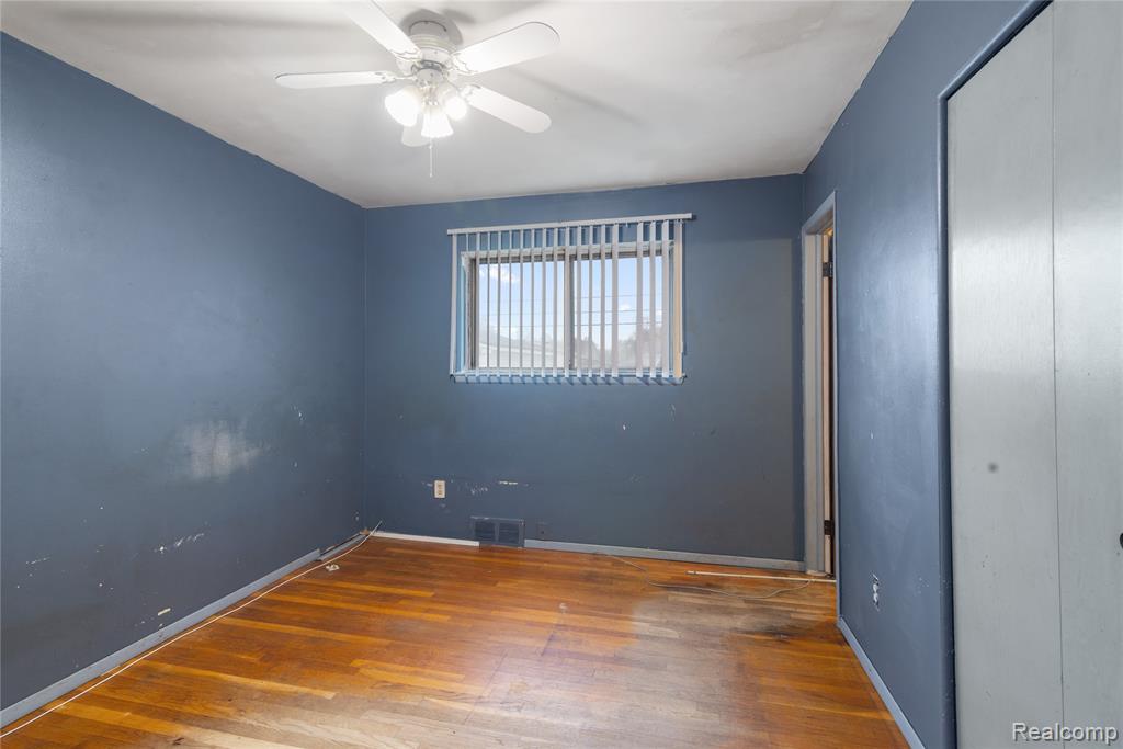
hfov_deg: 93.3
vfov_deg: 70.5
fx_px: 530
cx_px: 562
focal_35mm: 17
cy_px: 374
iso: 320
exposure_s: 1/1.25
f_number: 9
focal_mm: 17
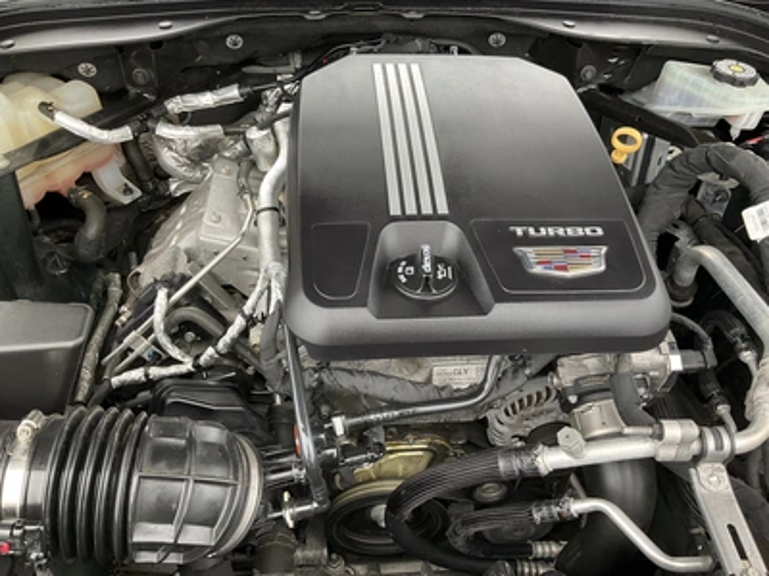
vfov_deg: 48.2
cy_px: 288
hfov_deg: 61.7
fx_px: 644
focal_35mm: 29
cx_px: 384
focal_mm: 3
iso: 64
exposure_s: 1/113
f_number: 1.8
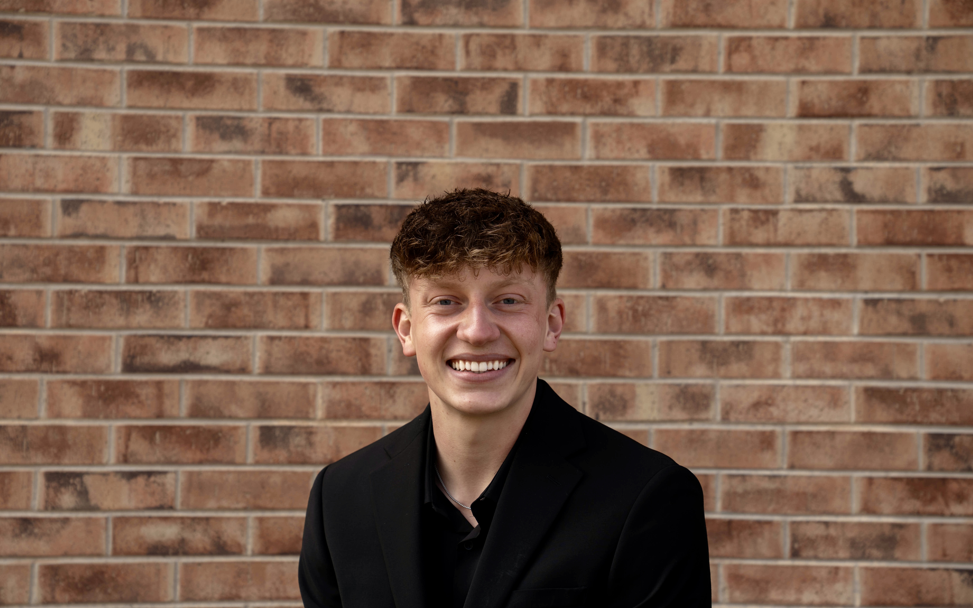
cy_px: 322
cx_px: 487
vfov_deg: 18.1
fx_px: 1909
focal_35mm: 72
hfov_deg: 28.6
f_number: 4
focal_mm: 70
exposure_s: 1/60
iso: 250
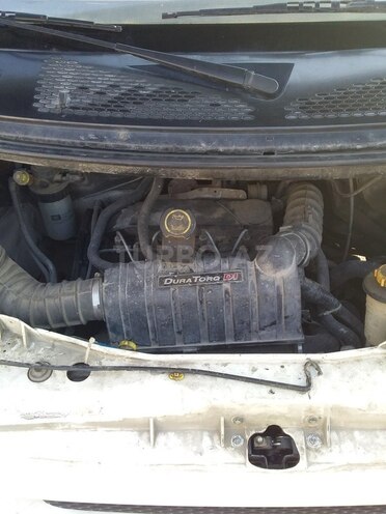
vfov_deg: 58.4
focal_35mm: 31
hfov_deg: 45.4
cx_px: 193
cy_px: 257
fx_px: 461
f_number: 2.2
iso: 50
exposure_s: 1/100
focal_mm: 3.3
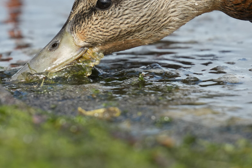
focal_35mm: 1657
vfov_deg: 0.8
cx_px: 64
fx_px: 11599
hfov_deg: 1.2
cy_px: 57
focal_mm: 600
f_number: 5.6
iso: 500
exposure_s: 1/1000
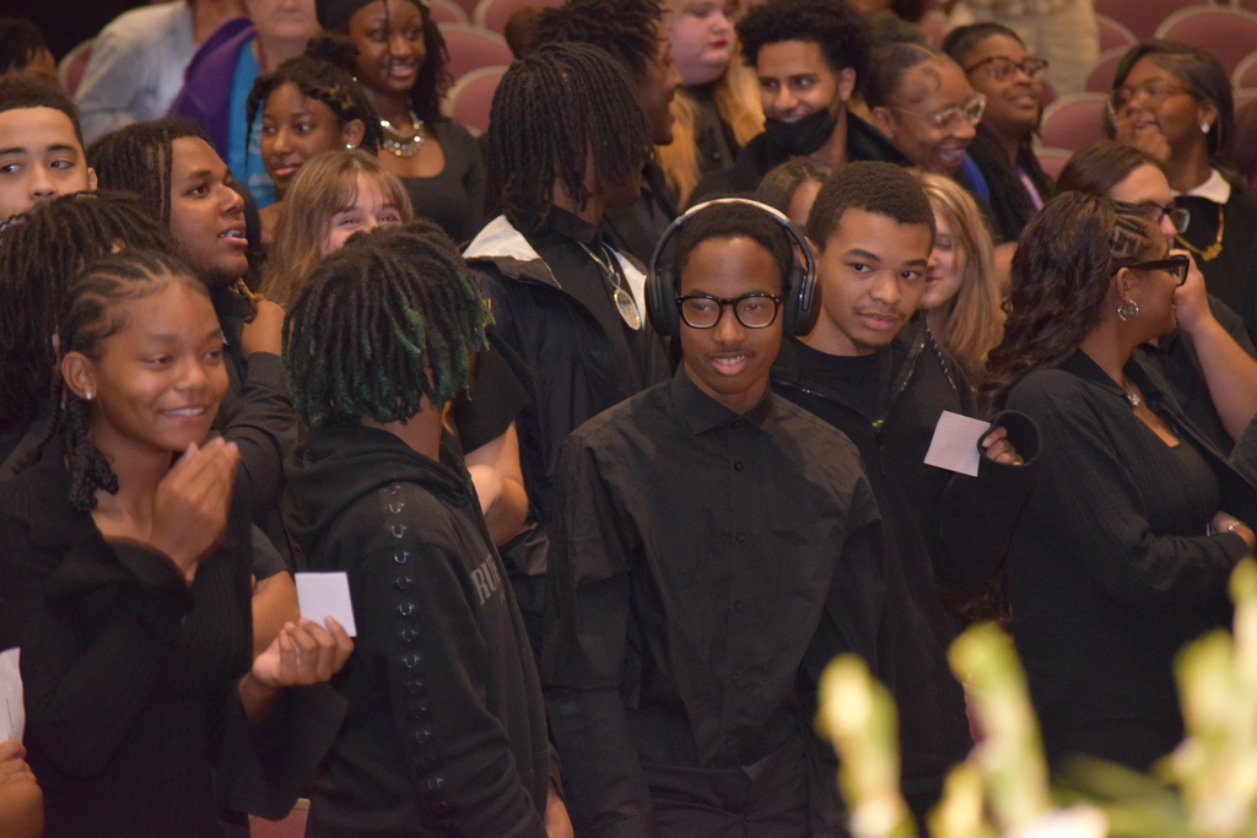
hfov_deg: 10.2
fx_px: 7071
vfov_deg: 6.8
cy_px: 419
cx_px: 628
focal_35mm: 202
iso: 3200
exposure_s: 1/60
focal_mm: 135
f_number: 4.8
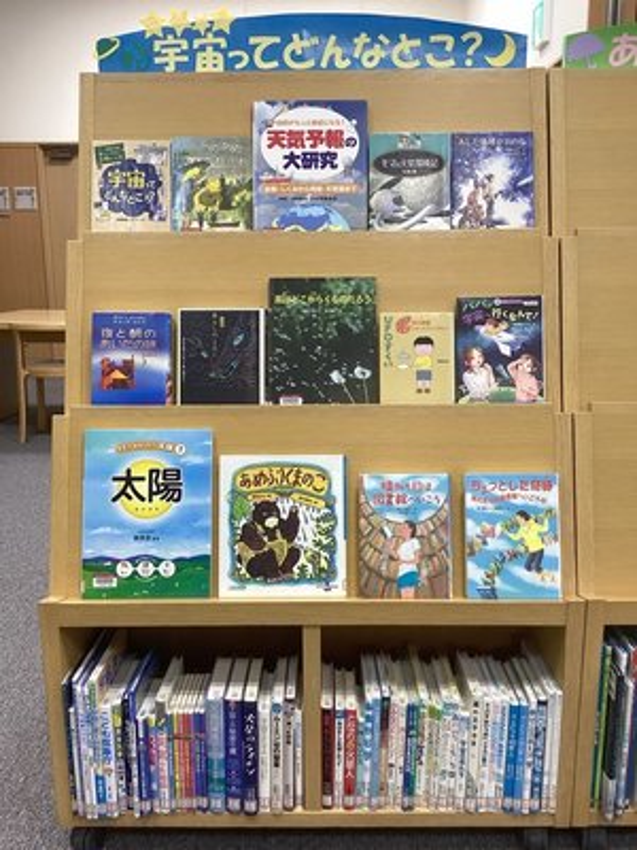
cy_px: 425
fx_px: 761
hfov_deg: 45.4
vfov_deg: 58.4
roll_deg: -0.1
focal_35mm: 31
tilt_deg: -12.6
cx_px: 318
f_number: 2.4
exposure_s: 1/60
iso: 160
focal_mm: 3.3
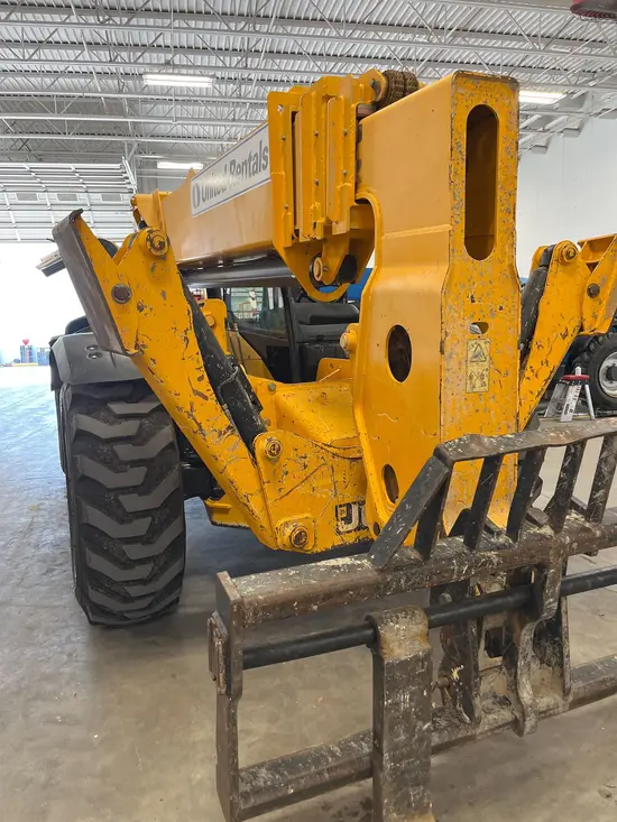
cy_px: 411
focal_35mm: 26
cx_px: 308
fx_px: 618
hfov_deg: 53.1
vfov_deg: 67.3
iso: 125
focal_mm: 5.1
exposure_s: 1/120
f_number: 1.6
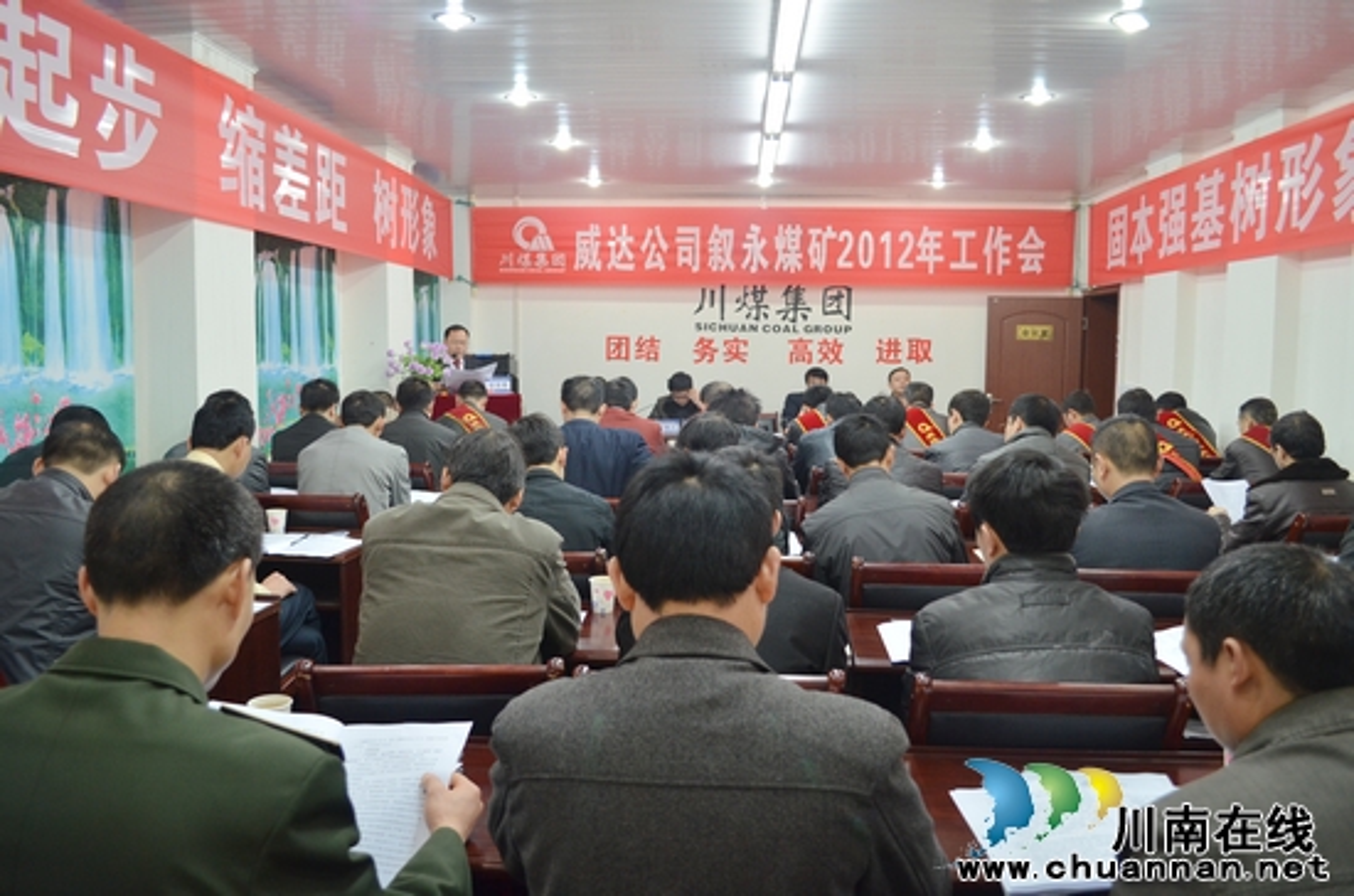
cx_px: 677
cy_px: 448
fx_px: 1013
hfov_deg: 67.5
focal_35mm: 27
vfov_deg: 47.7
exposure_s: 1/50
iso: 800
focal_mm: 18
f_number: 3.5
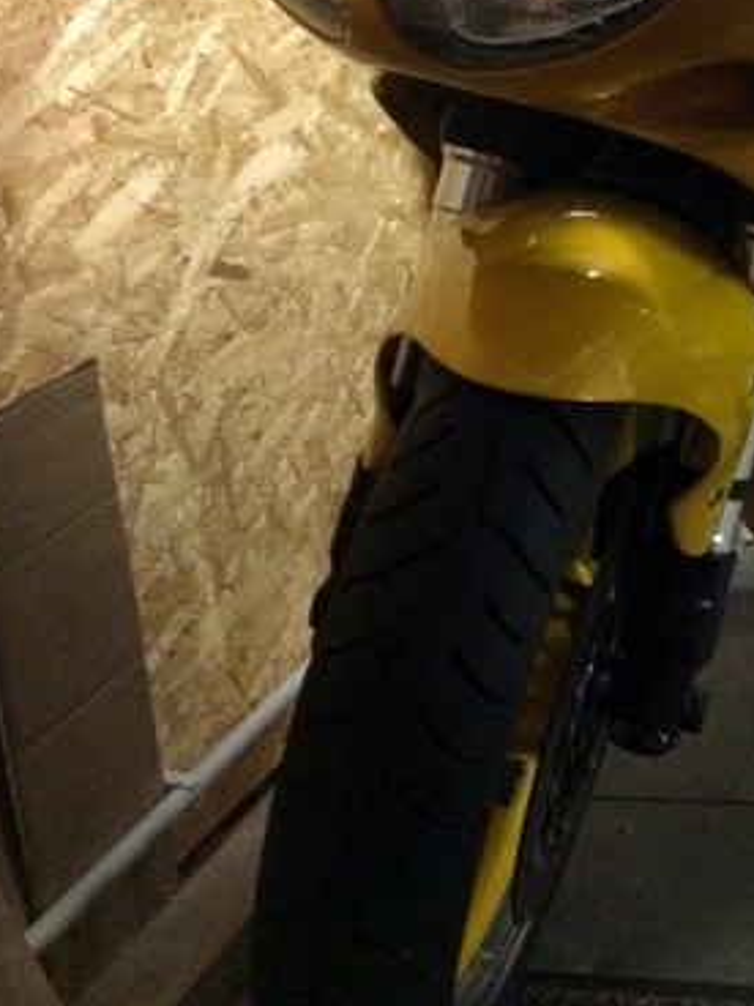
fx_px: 1830
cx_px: 800
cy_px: 221
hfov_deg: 22.2
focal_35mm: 63
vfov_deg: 30.1
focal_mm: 4.15
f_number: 2.2
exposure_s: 1/17
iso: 640
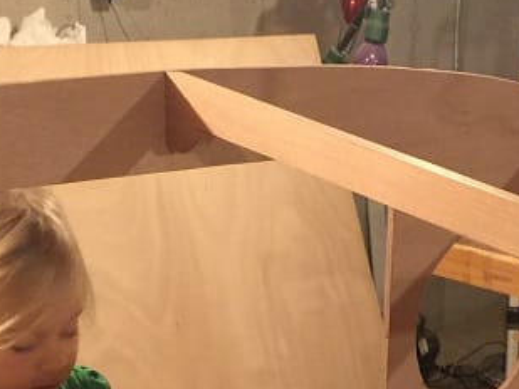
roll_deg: -1.2
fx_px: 1380
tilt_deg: -20.7
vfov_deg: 15.6
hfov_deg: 21.3
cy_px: 445
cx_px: 287
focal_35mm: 92
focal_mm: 4.15
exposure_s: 1/4
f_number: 2.2
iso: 80
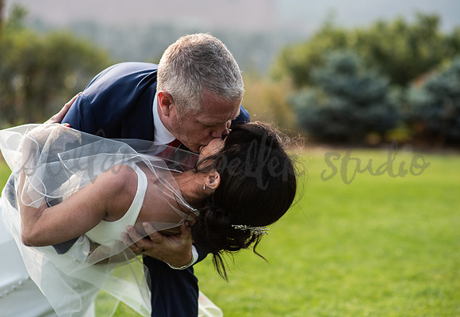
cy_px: 158
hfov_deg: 23.2
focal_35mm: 87
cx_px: 222
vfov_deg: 16.1
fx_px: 1123
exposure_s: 1/3200
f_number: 2.2
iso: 160
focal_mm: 85
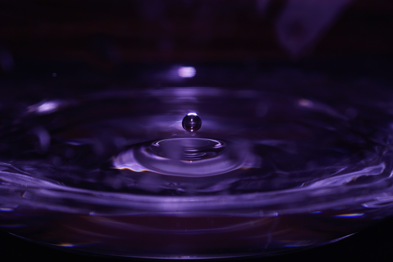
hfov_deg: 43.6
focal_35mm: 45
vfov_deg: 29.9
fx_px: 491
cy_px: 131
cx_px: 196
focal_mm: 30
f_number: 7.1
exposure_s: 1/250
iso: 100
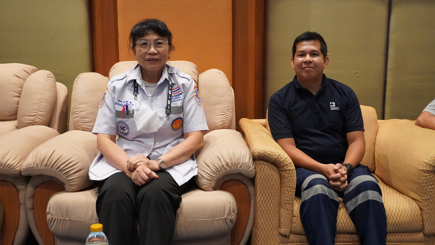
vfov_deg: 31.2
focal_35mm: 38
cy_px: 111
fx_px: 438
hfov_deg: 52.8
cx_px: 218
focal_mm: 24
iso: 4000
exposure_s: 1/160
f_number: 4
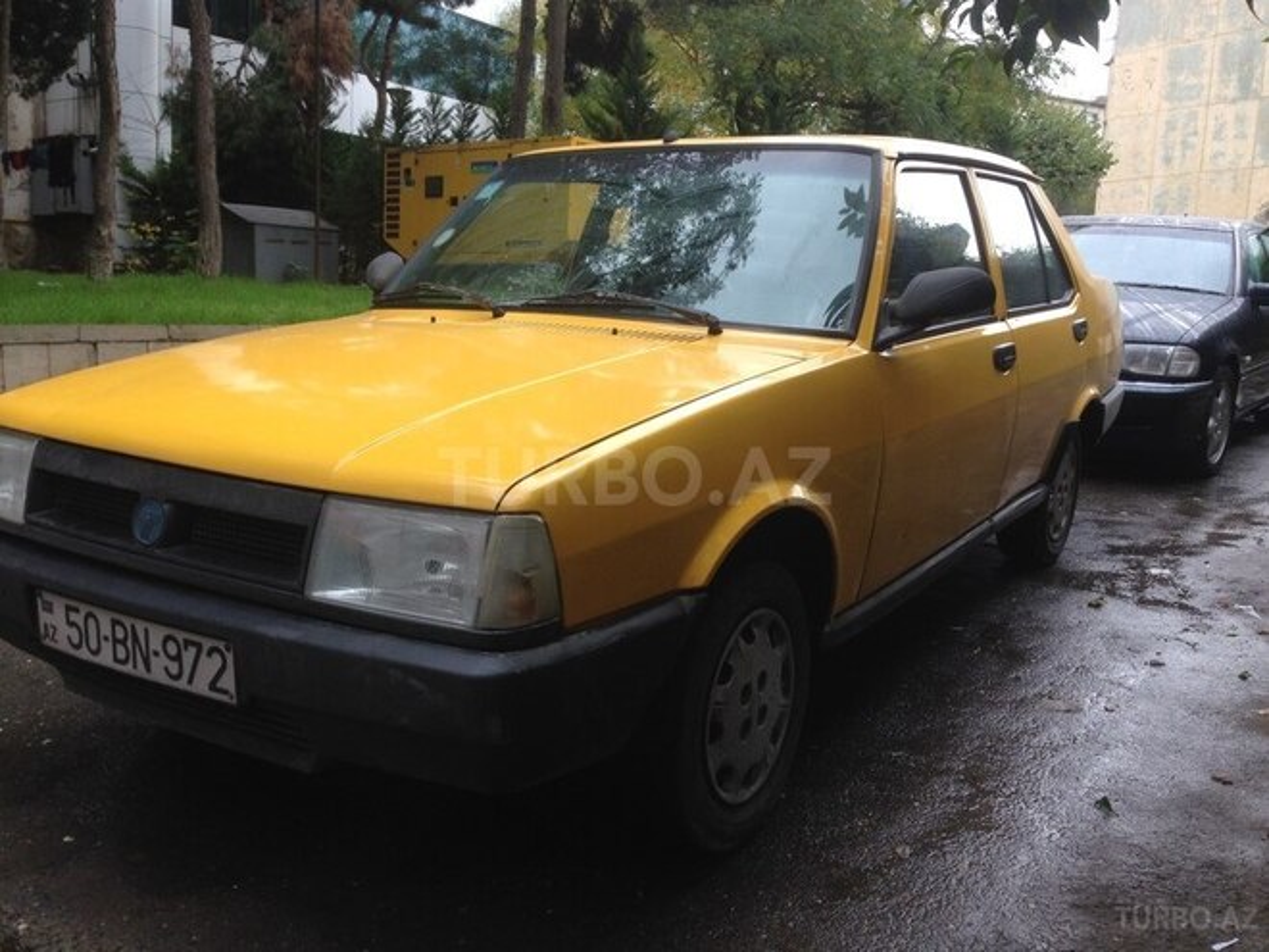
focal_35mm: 33
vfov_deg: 42.9
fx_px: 1210
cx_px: 634
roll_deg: -3.4
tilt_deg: -7.2
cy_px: 476
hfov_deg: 55.4
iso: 64
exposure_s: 1/120
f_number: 2.4
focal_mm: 4.12
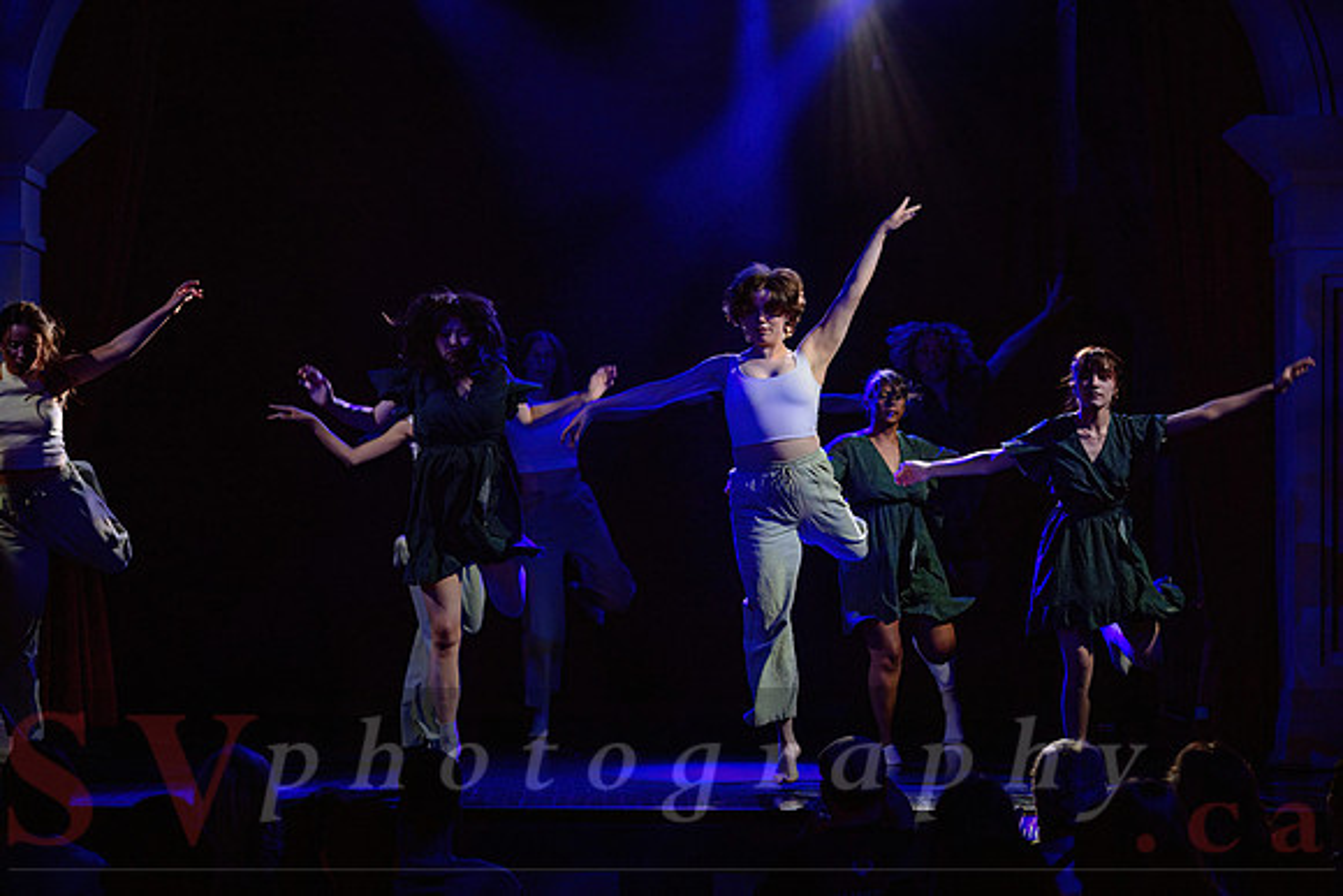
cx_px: 698
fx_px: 3910
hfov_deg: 19.5
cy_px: 448
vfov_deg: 13.1
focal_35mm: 105
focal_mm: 100
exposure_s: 1/200
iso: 1600
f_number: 2.8
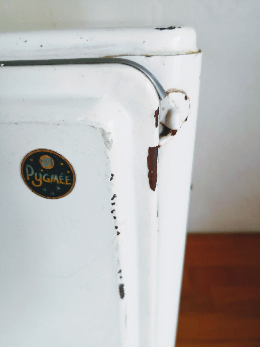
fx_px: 270
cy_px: 174
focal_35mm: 27
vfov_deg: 65.3
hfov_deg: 51.4
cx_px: 130
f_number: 4
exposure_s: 1/50
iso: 100
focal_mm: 3.95
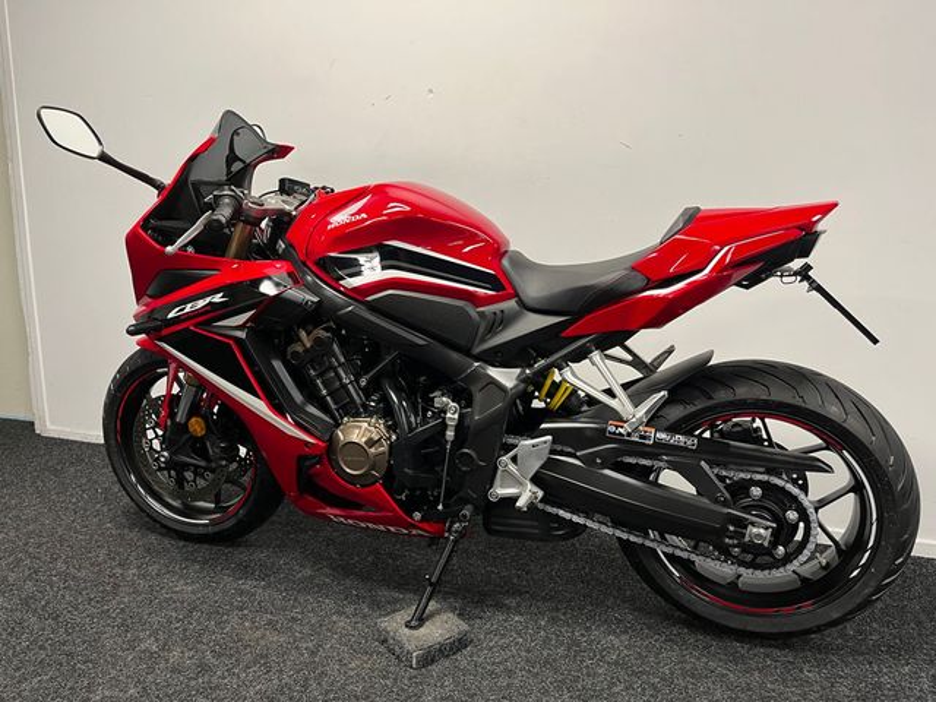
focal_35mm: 26
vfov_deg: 53.1
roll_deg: -0.1
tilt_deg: -9.6
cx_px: 468
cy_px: 351
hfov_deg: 67.3
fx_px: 703
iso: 125
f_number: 1.6
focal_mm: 5.1
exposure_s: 1/50
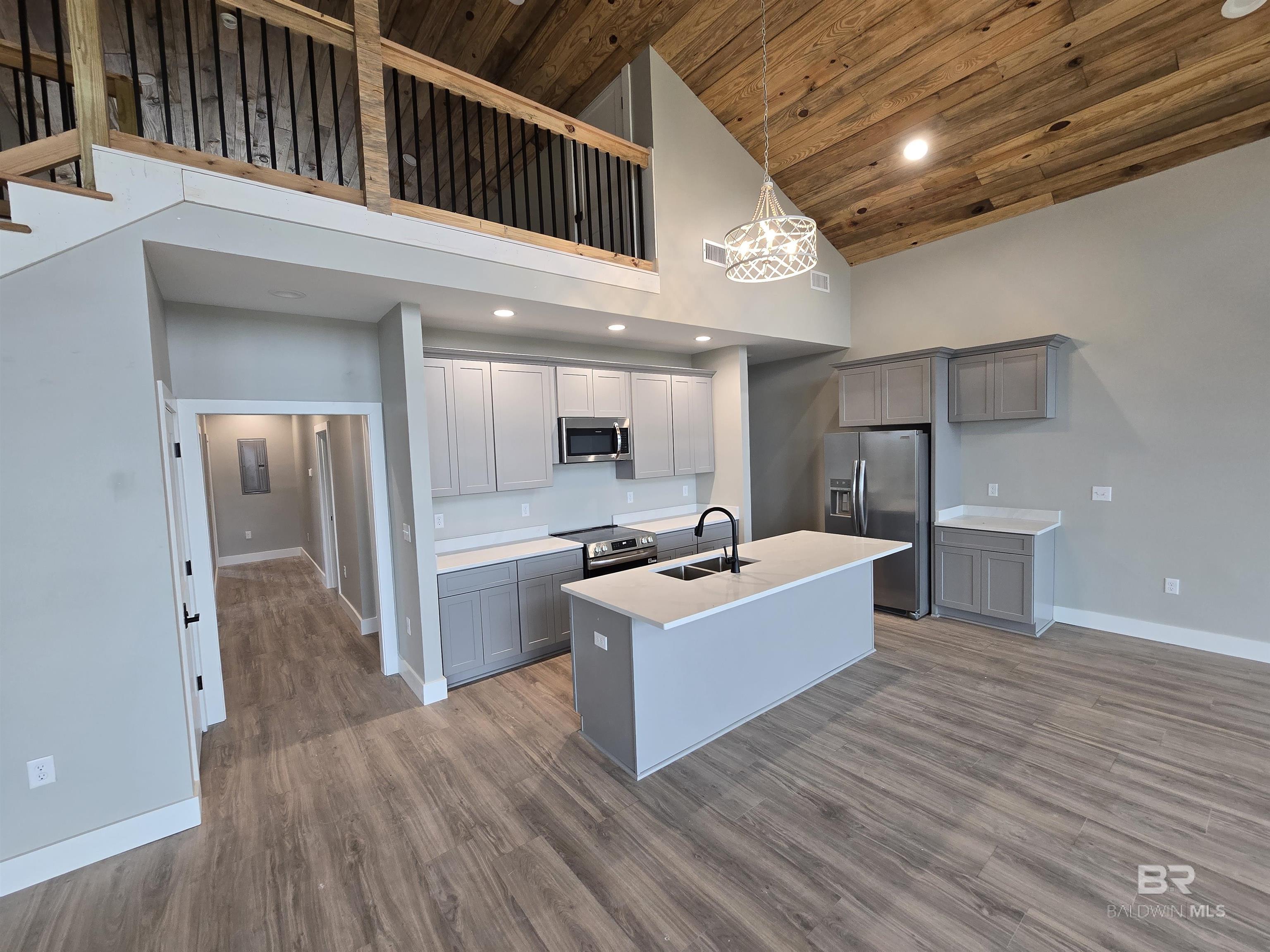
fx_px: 477
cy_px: 476
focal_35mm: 13
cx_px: 635
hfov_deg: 106.2
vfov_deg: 89.9
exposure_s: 1/60
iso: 125
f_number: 2.2
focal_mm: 2.2
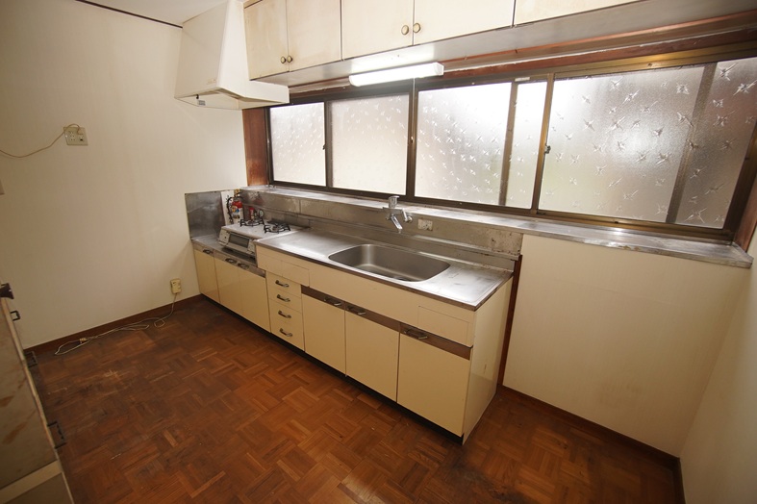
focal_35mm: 15
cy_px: 252
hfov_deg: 100.4
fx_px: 315
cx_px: 378
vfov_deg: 77.3
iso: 640
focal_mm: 10
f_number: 4
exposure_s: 1/160
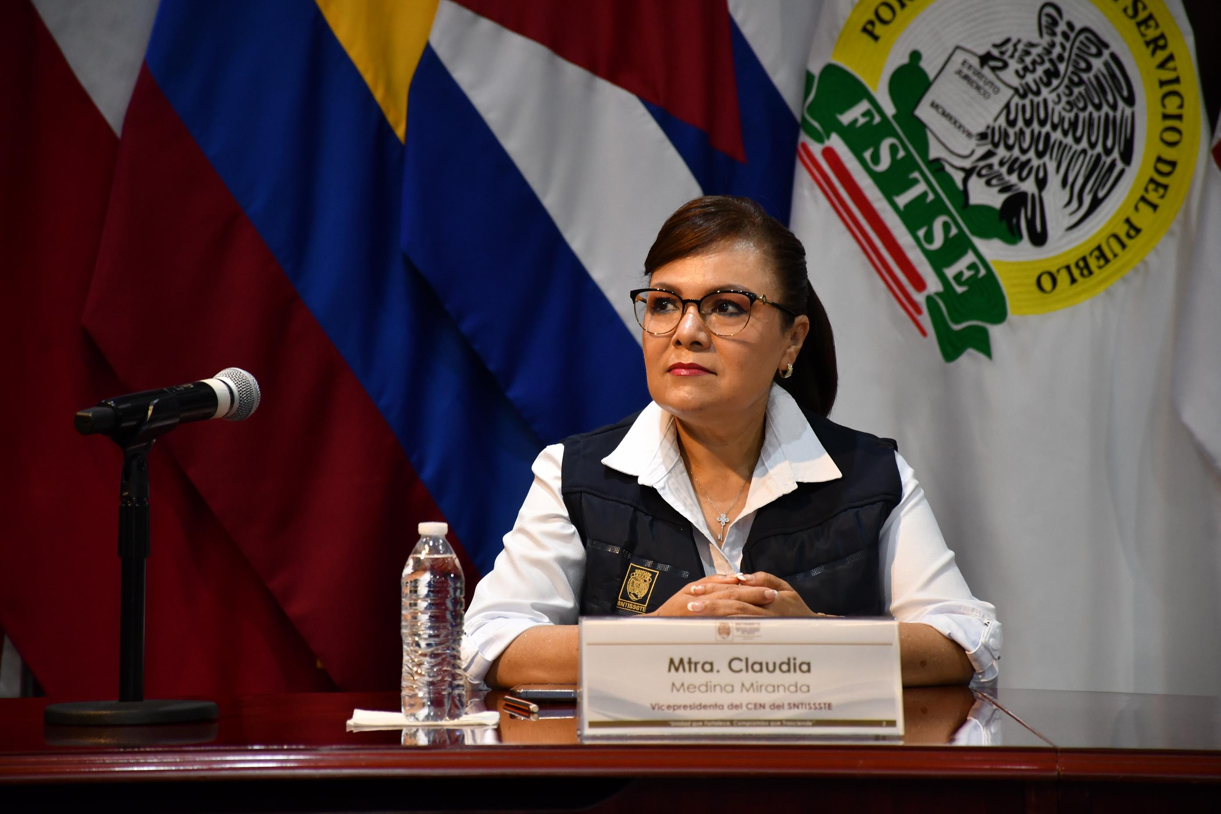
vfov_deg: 6.5
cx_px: 610
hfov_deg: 9.8
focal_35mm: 210
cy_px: 407
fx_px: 7122
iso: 1000
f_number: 5.6
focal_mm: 140
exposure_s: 1/100
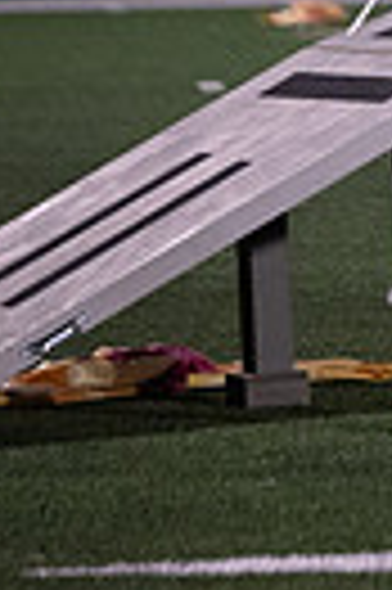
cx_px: 1208
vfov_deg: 3.0
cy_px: -272
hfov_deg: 2.0
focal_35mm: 688
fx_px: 11266
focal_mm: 155
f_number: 2.8
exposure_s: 1/1250
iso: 5000
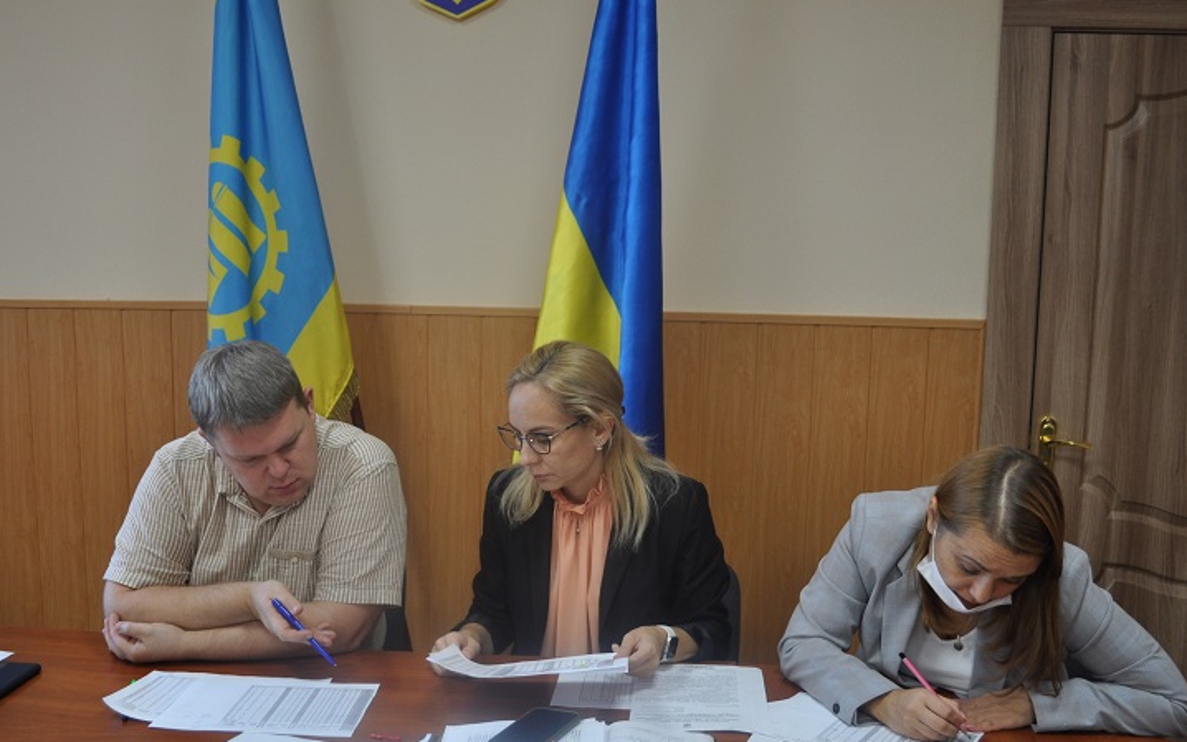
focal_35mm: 34
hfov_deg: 56.7
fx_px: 1100
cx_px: 603
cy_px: 422
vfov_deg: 37.2
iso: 400
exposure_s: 1/60
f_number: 4
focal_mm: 20
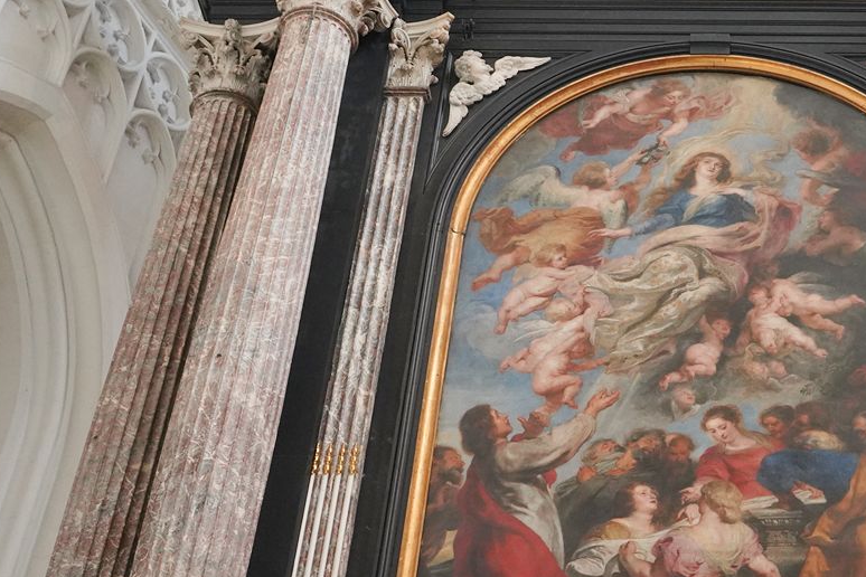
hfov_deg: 31.3
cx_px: 726
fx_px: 1491
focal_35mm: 62
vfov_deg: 21.9
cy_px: 314
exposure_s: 1/80
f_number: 9
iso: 3200
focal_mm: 24
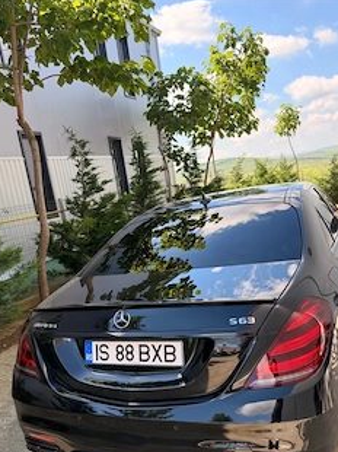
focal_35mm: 31
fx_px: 404
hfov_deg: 45.4
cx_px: 172
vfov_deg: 57.5
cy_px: 289
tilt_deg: -15.6
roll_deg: +8.2
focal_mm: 6.76
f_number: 1.78
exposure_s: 1/1139
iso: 100
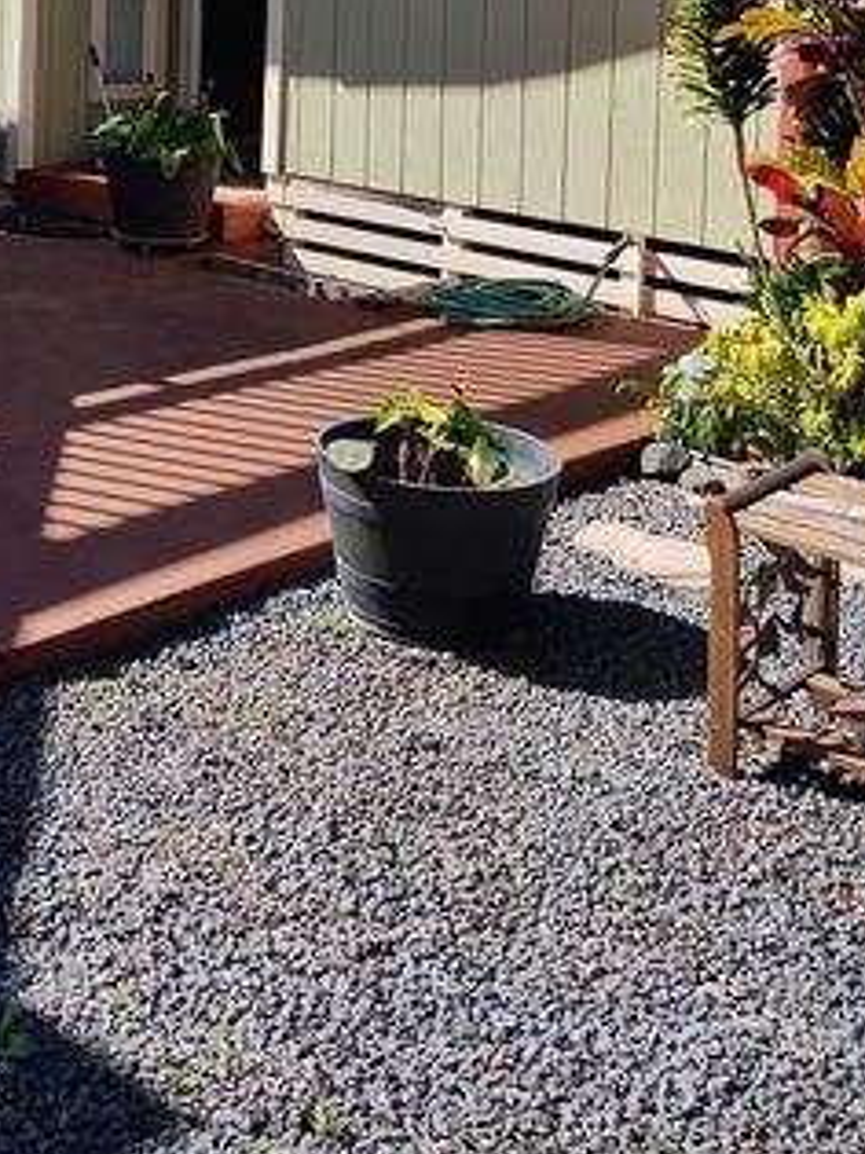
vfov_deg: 32.9
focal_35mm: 53
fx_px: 1767
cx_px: 77
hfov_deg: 26.5
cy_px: -27
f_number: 1.7
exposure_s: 1/3065
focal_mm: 4.71
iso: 100
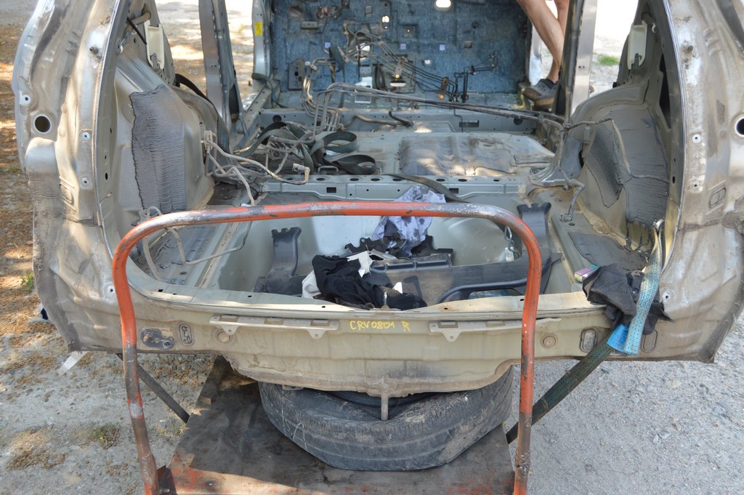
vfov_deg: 36.8
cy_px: 248
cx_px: 372
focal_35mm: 36
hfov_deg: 53.2
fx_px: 743
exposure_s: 1/125
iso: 360
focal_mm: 24
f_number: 5.6
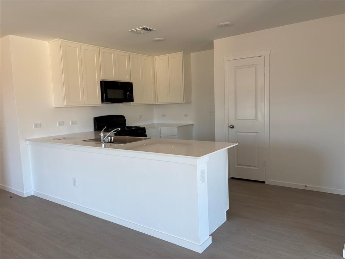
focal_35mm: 26
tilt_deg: -4.4
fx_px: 259
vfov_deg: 53.1
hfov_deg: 67.3
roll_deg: +1.2
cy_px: 130
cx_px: 172
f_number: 1.6
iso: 64
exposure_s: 1/121
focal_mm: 5.96
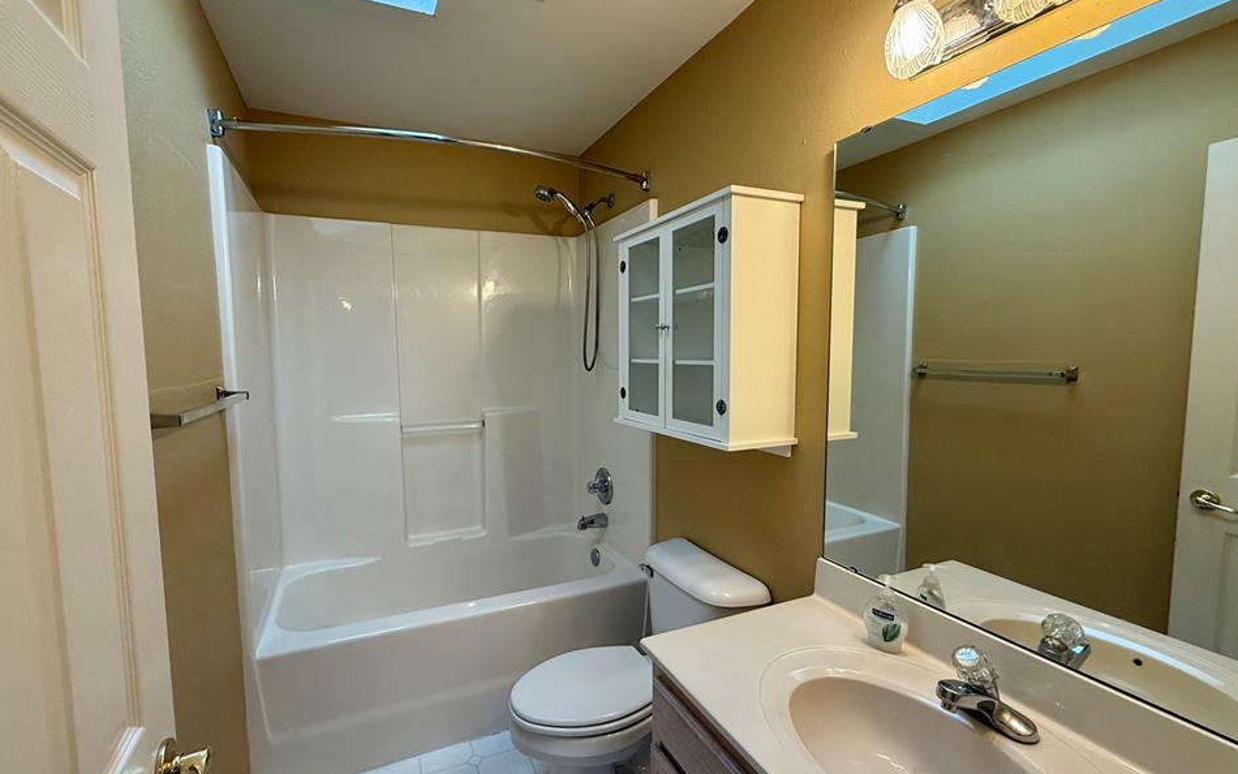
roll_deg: +1.0
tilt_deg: -5.6
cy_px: 397
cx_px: 585
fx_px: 540
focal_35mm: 16
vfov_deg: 71.3
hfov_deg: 97.7
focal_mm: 2.22
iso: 160
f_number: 2.2
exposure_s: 1/120
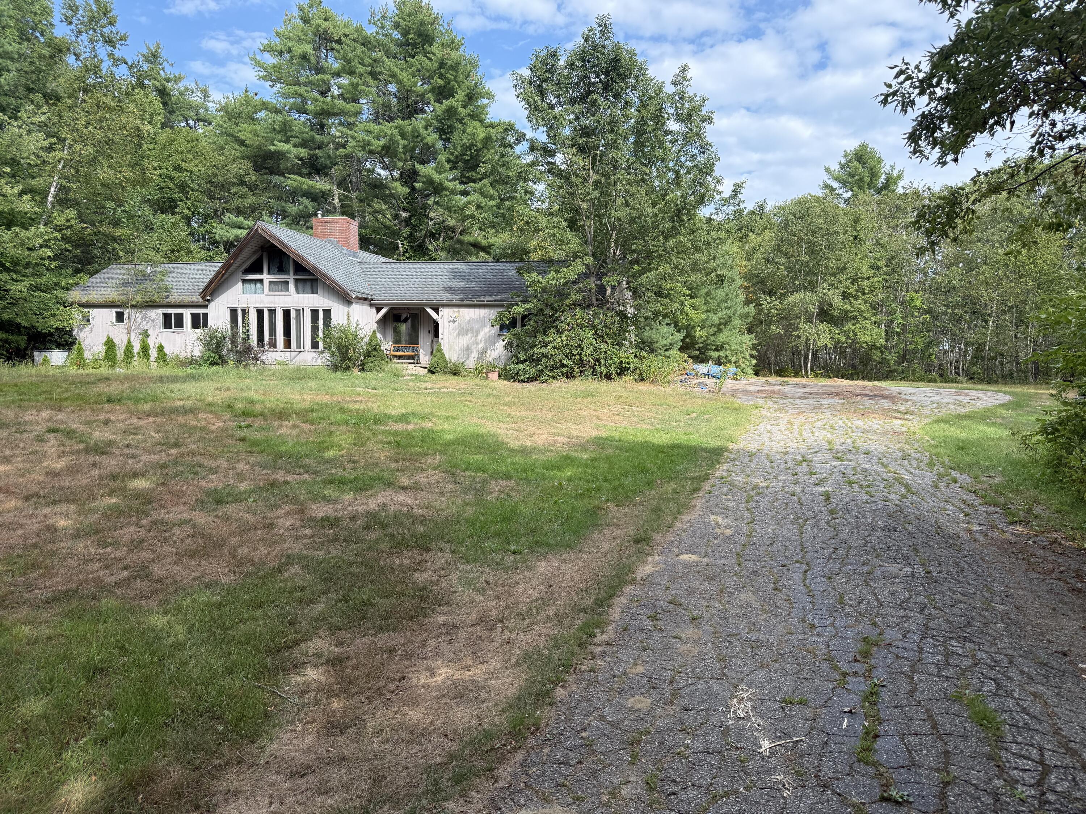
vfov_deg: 56.8
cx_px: 543
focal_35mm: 24
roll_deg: -0.7
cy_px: 407
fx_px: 753
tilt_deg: -3.5
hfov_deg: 71.6
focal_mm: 6.76
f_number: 1.78
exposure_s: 1/1689
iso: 100
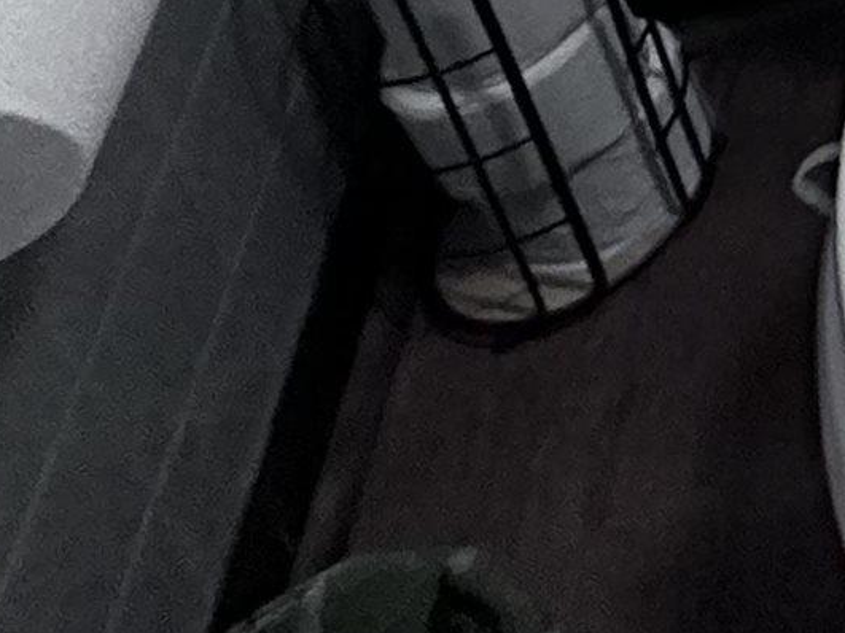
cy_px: -1159
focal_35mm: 81
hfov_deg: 13.0
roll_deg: -9.8
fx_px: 1977
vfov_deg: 11.8
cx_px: 2296
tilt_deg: -24.2
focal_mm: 2.22
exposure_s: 1/60
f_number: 2.2
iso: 640
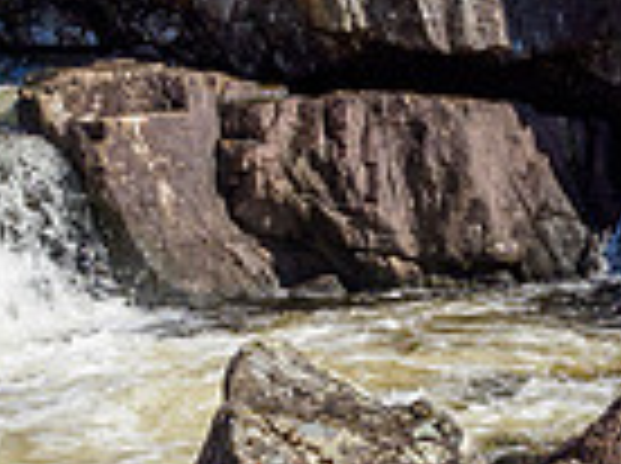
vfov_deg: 14.4
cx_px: 774
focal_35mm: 101
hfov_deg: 18.3
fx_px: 1809
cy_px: 471
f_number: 8
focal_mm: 12
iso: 200
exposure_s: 1/200
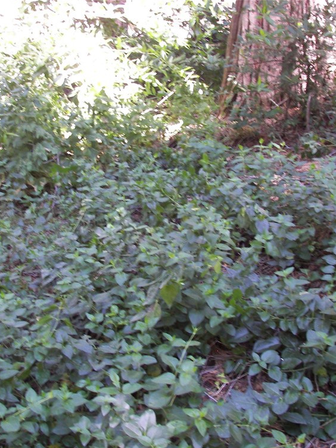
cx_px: 129
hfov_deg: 29.6
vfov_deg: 38.9
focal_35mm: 49
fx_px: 634
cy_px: 228
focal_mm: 6
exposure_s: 1/30
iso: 100
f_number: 2.8
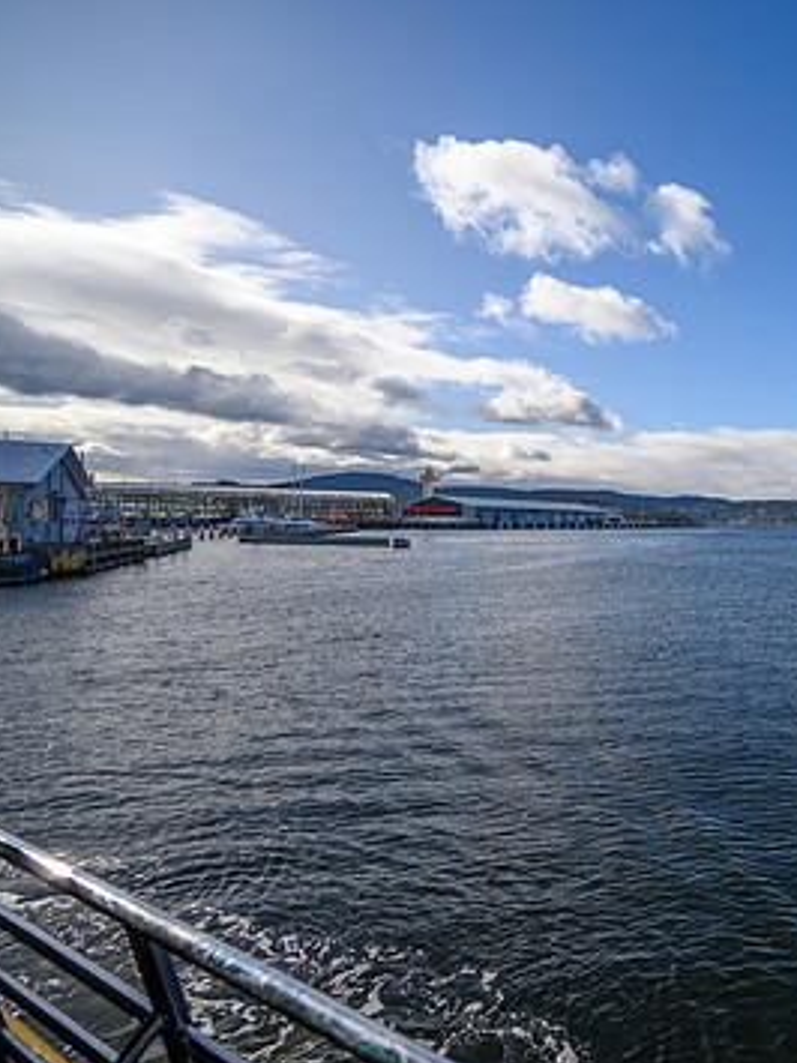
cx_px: 845
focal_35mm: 22
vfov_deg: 76.4
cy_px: 523
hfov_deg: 47.3
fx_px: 676
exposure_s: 1/1000
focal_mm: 14
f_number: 4
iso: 64
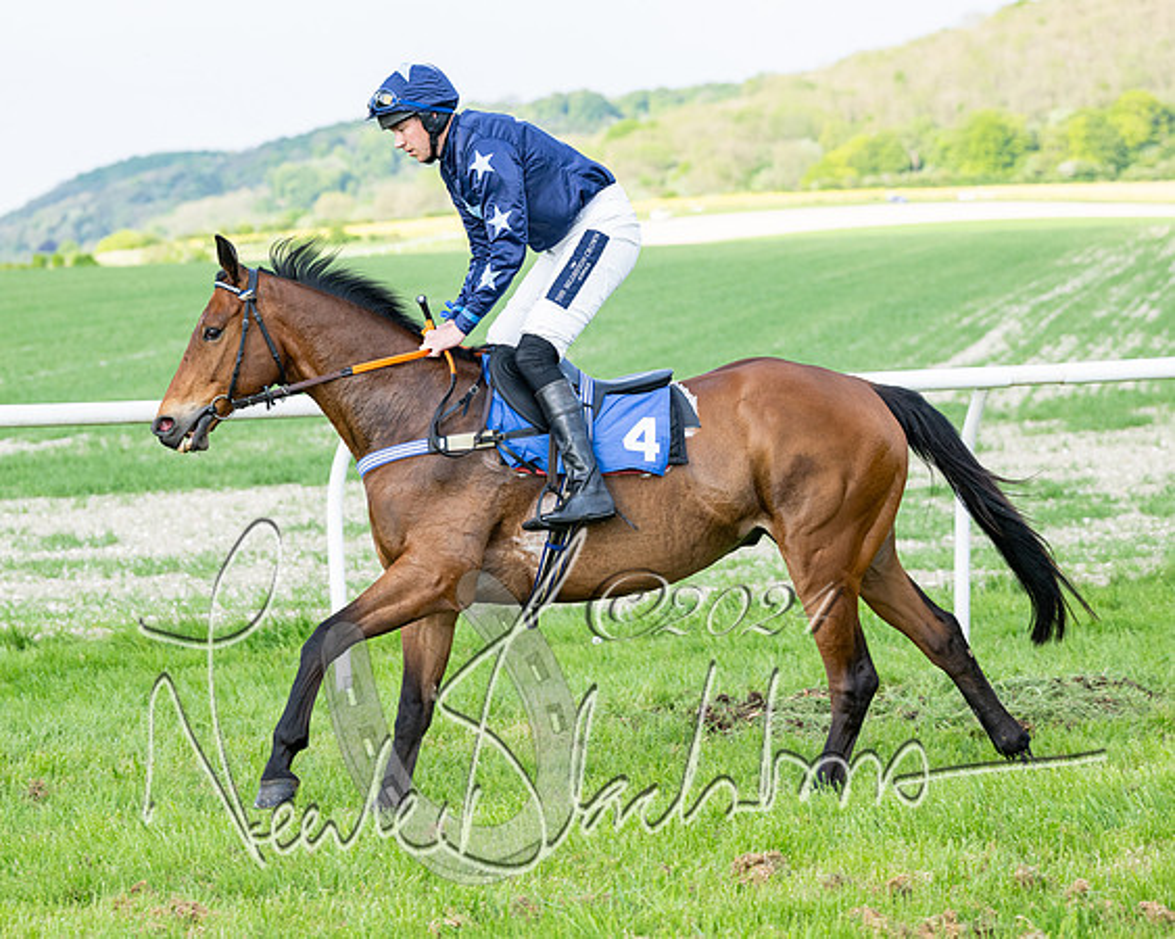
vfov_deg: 11.7
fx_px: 4597
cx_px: 398
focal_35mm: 132
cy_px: 402
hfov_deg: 14.5
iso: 400
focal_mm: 92
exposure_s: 1/1600
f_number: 4
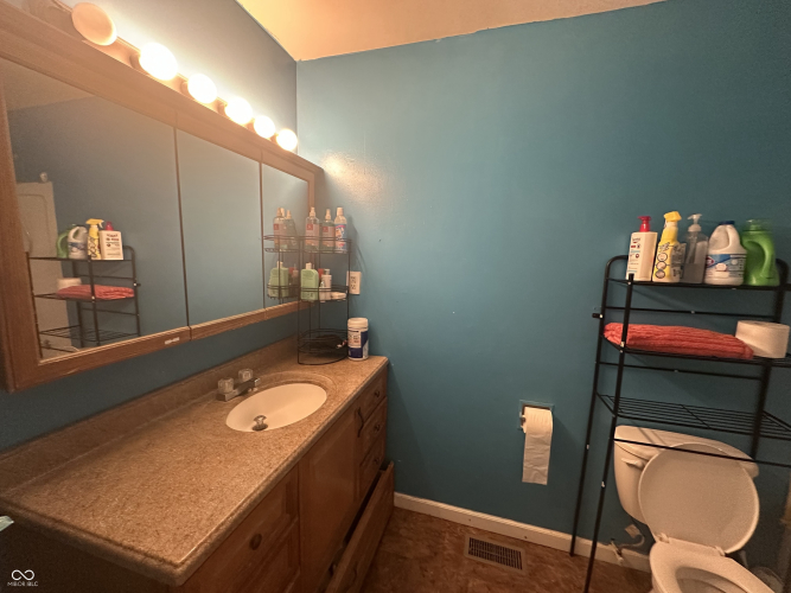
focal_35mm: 14
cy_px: 296
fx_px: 320
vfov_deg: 85.7
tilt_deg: -7.3
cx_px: 396
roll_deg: -2.0
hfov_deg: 102.1
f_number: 2.2
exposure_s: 1/60
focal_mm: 2.22
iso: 500
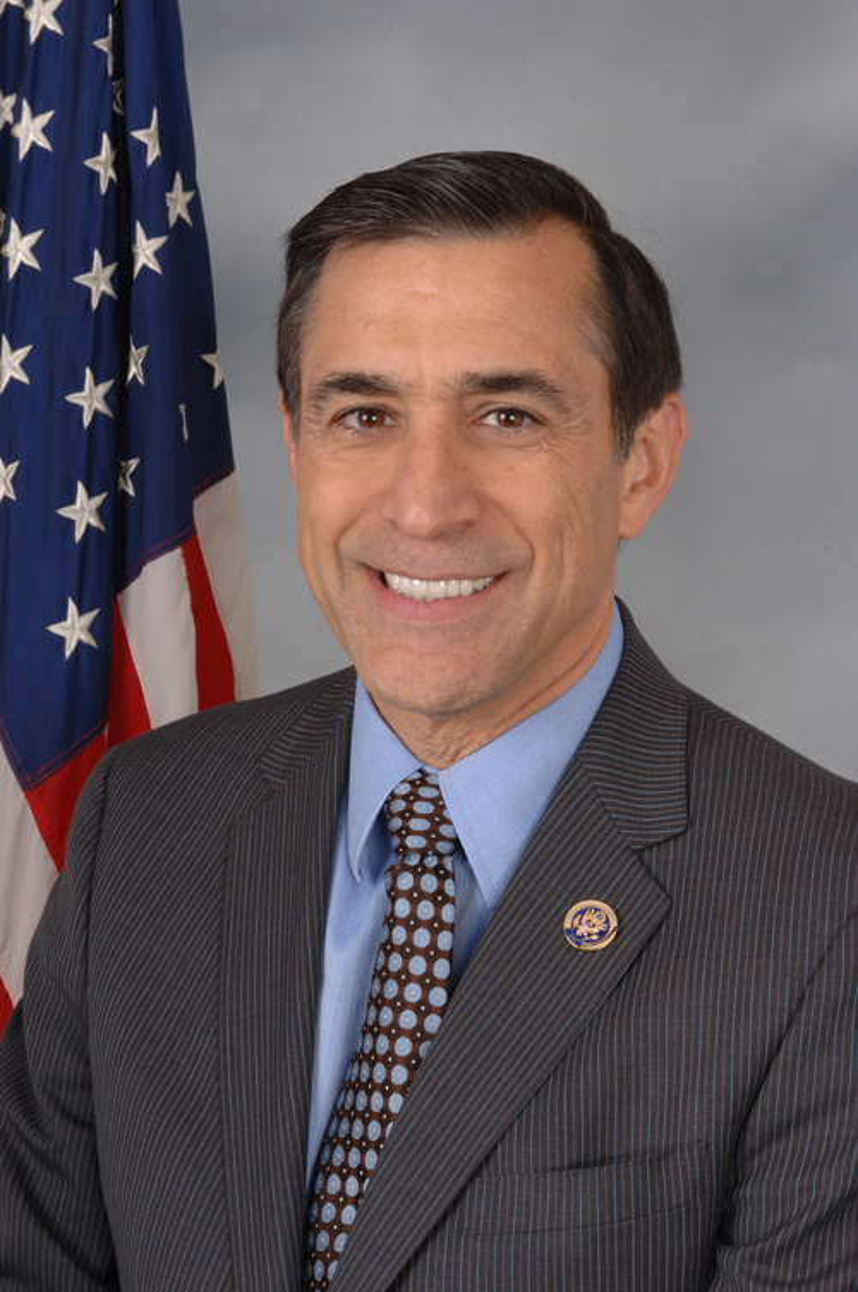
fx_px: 3226
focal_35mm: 90
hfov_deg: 15.1
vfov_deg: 22.6
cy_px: 646
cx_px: 429
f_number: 22
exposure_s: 1/160
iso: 250
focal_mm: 60
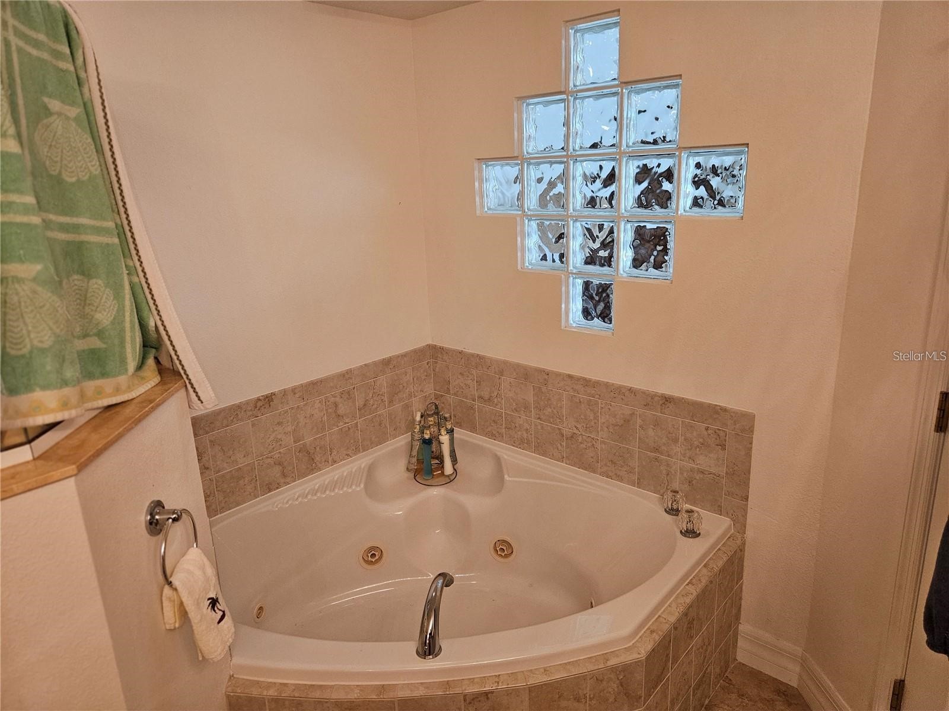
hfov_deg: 73.9
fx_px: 631
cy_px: 356
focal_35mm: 23
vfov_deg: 58.9
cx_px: 474
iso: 320
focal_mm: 5.4
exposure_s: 1/120
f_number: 1.8
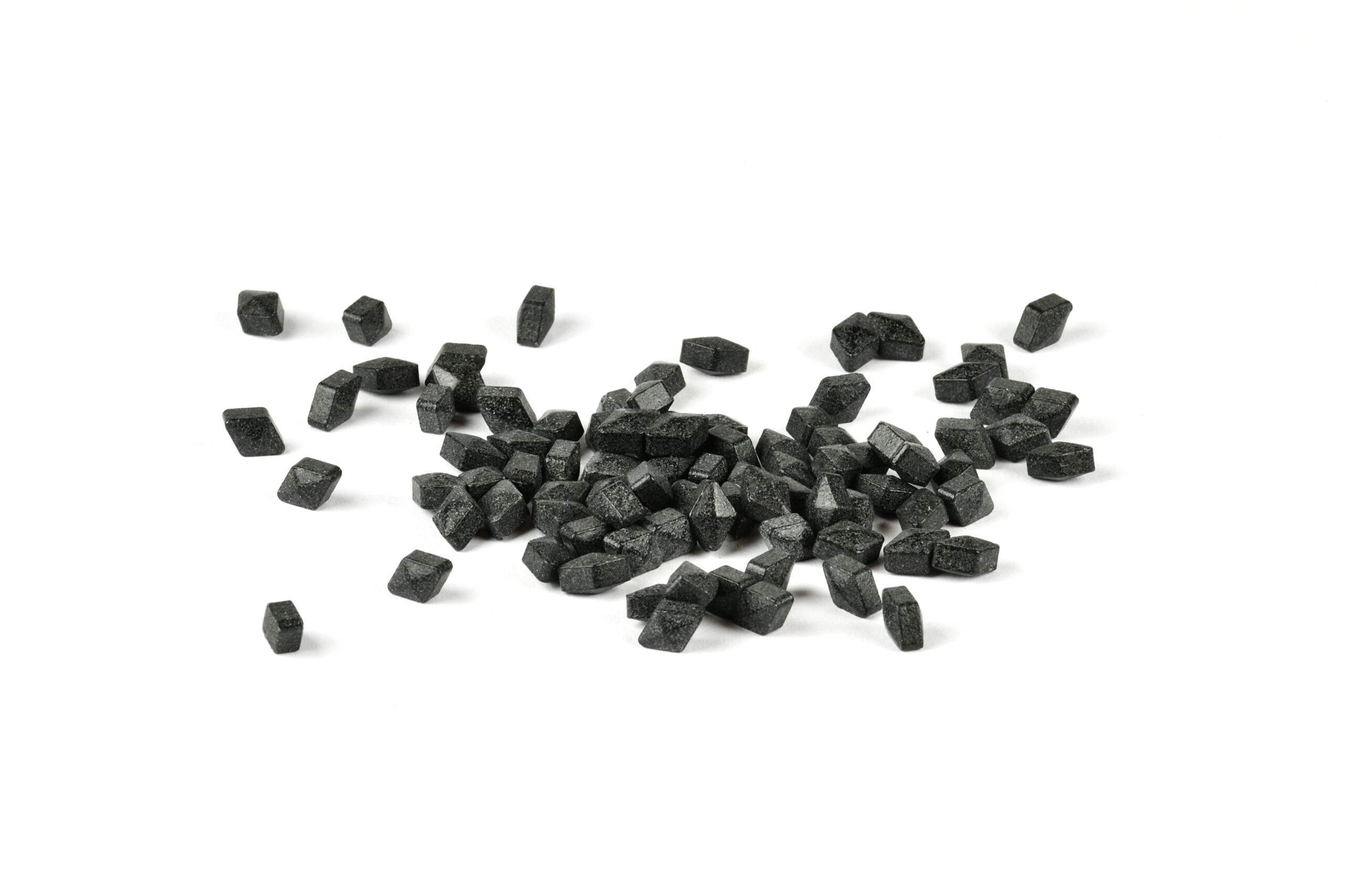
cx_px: 672
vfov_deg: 8.7
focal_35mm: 157
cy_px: 448
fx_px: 5866
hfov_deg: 13.1
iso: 320
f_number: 20
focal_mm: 105
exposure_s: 1/8
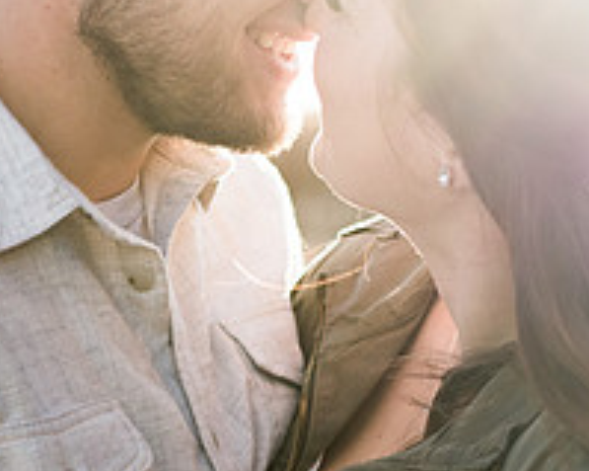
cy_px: 345
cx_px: 56
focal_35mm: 165
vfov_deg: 9.3
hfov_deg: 11.6
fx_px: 2875
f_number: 3.2
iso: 200
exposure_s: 1/640
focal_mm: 58
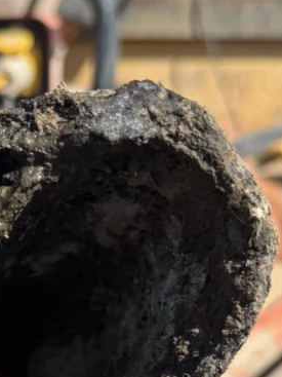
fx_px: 728
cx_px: -23
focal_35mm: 67
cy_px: 318
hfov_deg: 20.9
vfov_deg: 28.2
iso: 80
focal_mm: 6.76
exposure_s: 1/2710
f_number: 1.78
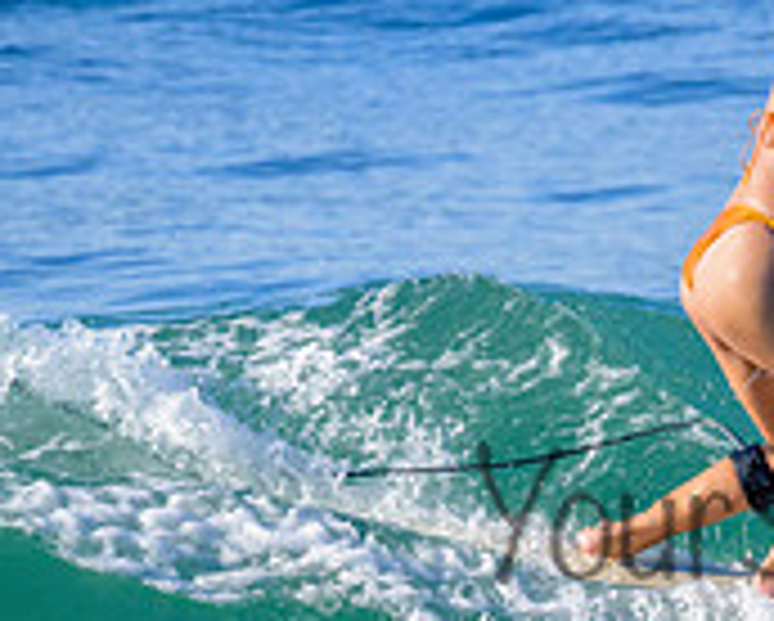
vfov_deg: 0.9
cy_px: 475
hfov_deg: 1.1
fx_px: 40638
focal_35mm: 1772
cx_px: 940
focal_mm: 560
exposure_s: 1/2000
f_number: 11
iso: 1100
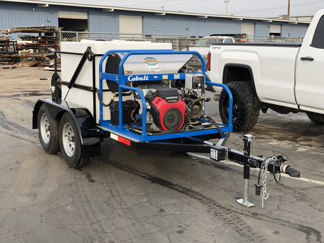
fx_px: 487
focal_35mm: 52
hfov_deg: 36.8
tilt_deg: -9.3
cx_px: 162
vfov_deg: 28.0
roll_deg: +0.6
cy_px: 122
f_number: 2.4
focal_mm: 6
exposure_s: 1/132
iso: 16
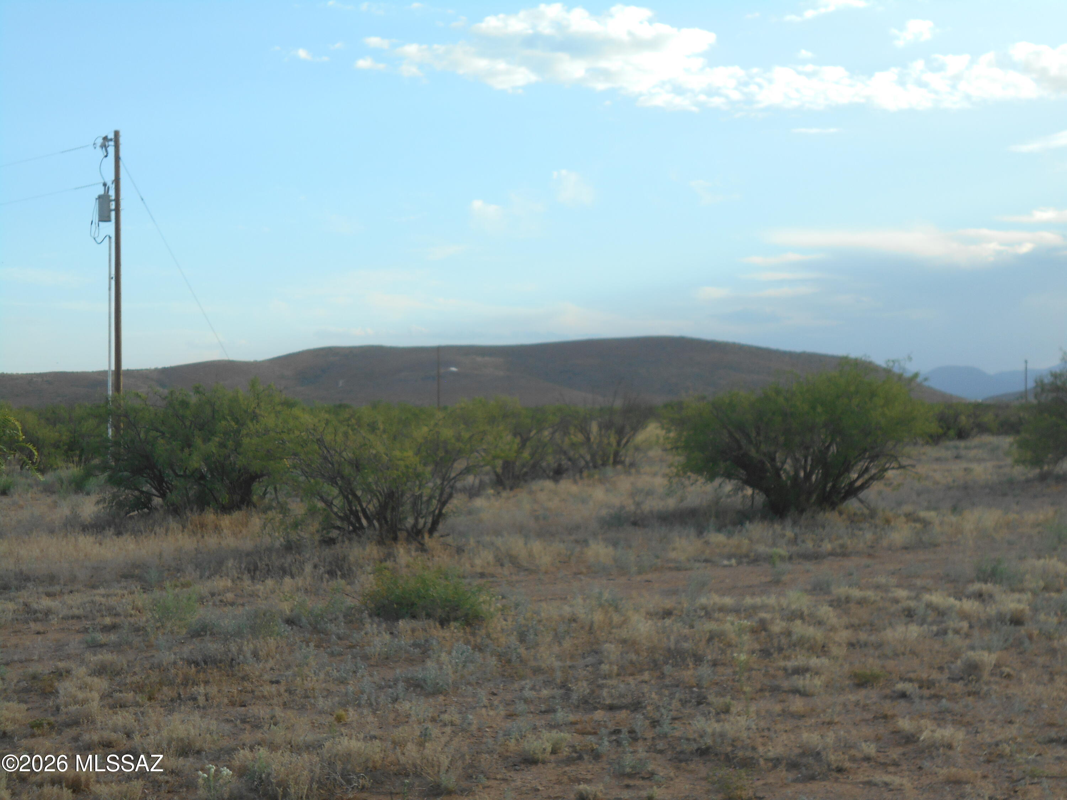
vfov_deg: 26.1
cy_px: 400
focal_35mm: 56
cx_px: 534
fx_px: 1726
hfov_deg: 34.3
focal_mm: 10
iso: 80
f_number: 4.9
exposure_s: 1/250
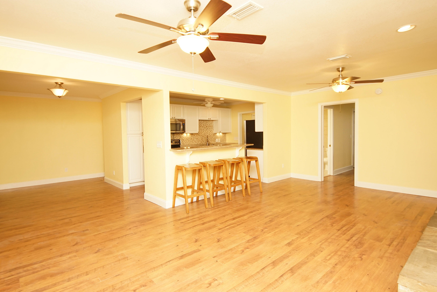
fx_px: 219
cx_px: 218
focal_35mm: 18
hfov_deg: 90.0
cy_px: 146
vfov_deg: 67.4
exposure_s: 1/60
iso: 640
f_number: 4.5
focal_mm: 12
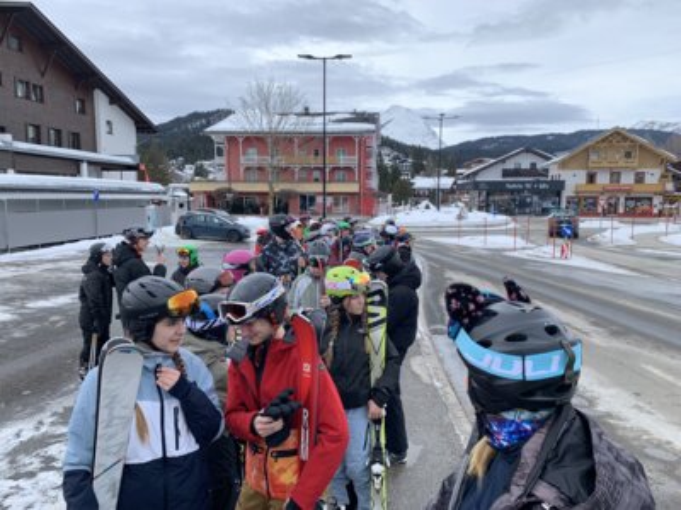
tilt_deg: -7.2
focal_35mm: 26
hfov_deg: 67.3
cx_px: 340
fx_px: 511
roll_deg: +0.6
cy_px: 255
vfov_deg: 53.1
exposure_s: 1/711
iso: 25
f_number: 1.8
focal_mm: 4.25
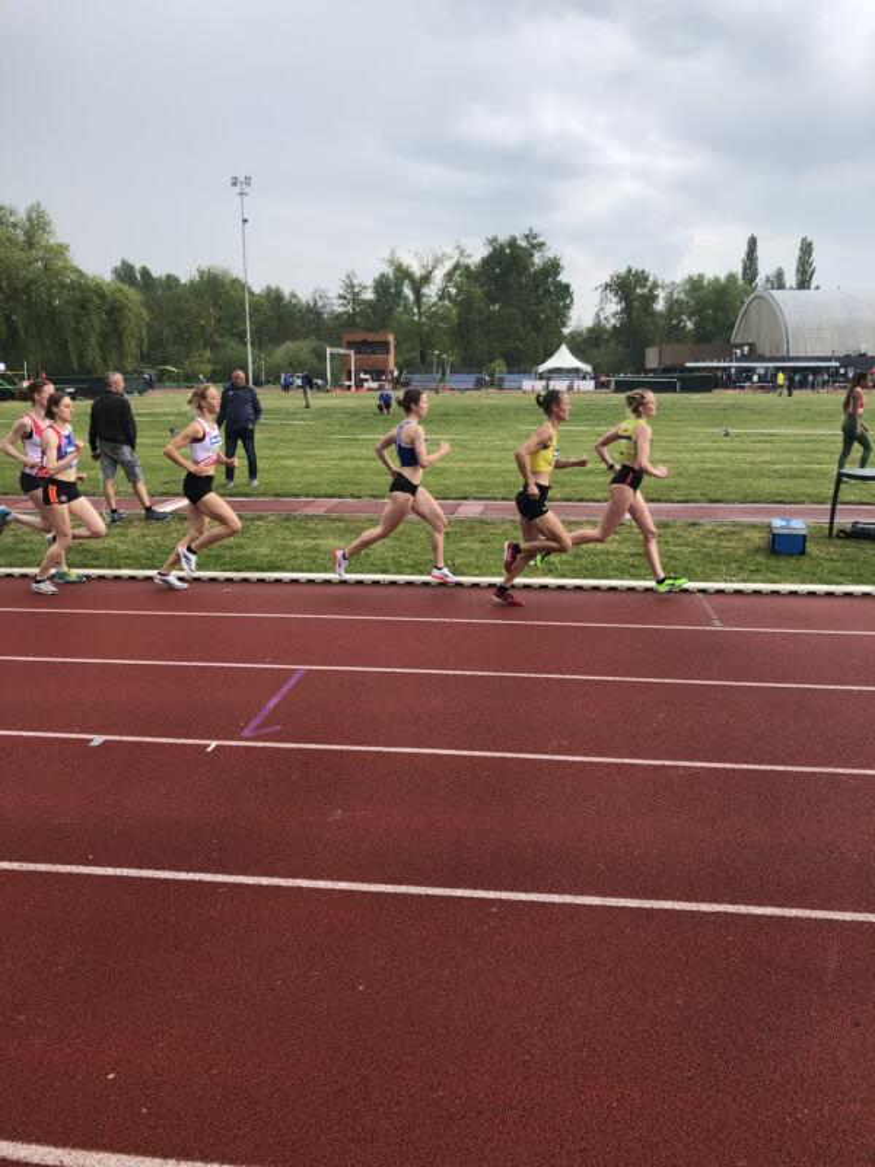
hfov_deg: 49.7
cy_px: 584
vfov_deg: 63.4
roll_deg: +1.8
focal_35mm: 28
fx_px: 944
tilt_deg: -12.1
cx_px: 438
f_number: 1.8
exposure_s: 1/539
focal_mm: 3.99
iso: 20
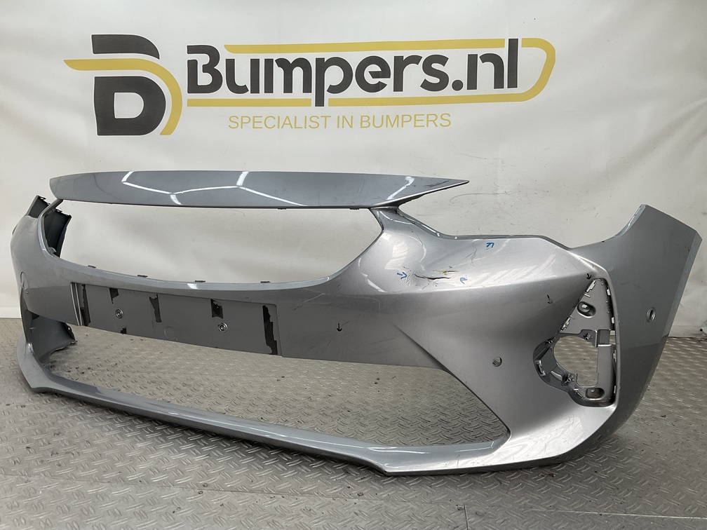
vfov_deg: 48.2
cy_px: 265
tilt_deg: -8.2
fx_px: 592
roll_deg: -1.2
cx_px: 354
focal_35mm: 29
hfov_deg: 61.7
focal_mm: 3
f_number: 1.8
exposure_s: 1/190
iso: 16
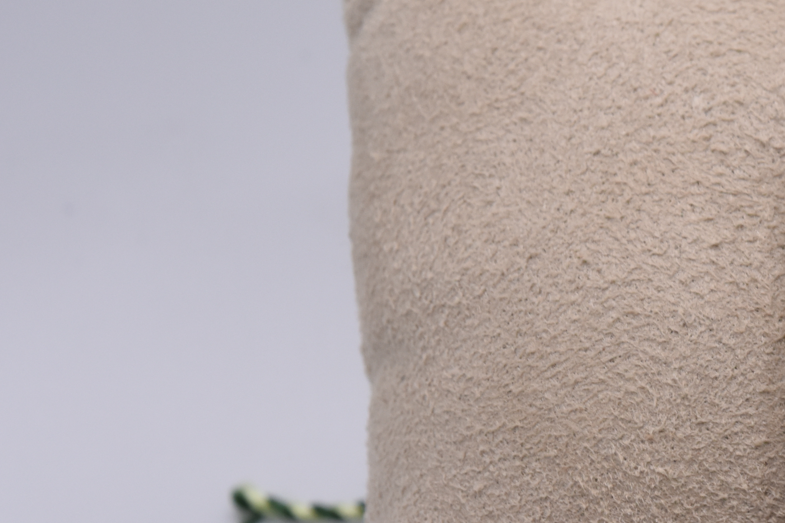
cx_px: 957
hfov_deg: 11.3
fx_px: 3904
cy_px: 339
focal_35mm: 179
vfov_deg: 7.7
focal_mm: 60
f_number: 16
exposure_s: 1/60
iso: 640
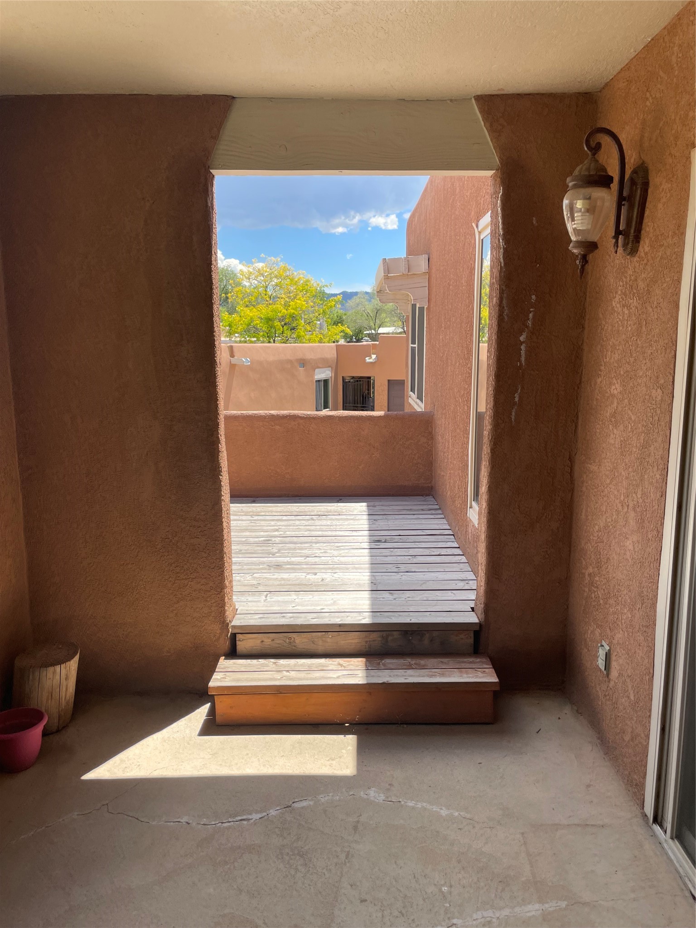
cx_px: 348
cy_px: 464
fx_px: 697
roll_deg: -0.3
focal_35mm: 26
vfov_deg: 67.3
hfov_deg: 53.1
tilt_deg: -7.0
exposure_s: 1/1052
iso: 32
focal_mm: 4.2
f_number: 1.6
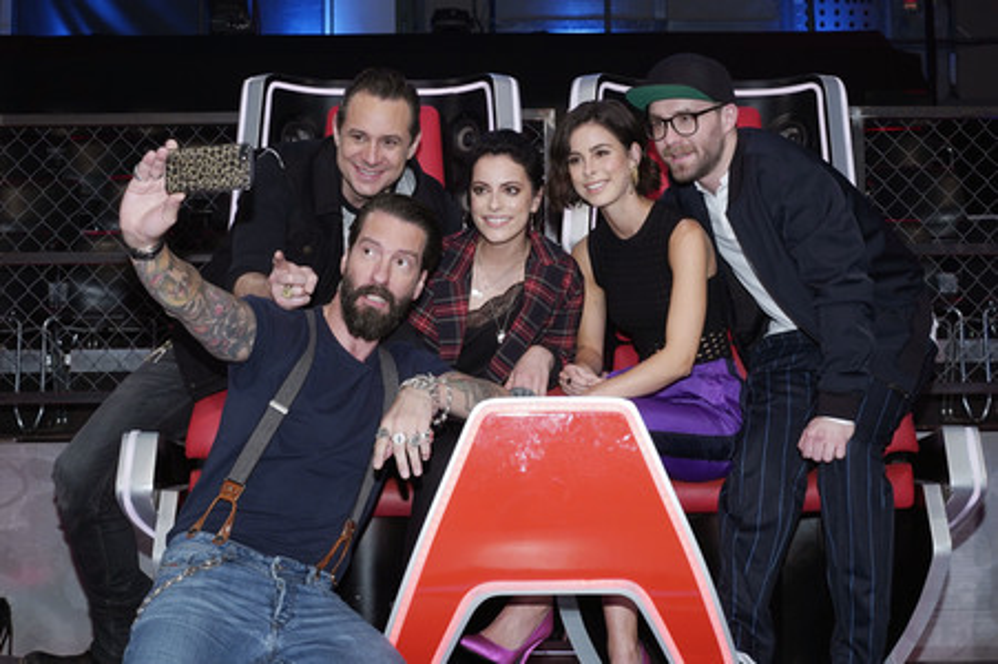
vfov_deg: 28.6
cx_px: 499
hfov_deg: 41.9
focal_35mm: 47
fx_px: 1302
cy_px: 332
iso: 640
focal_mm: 47
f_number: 8
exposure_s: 1/60
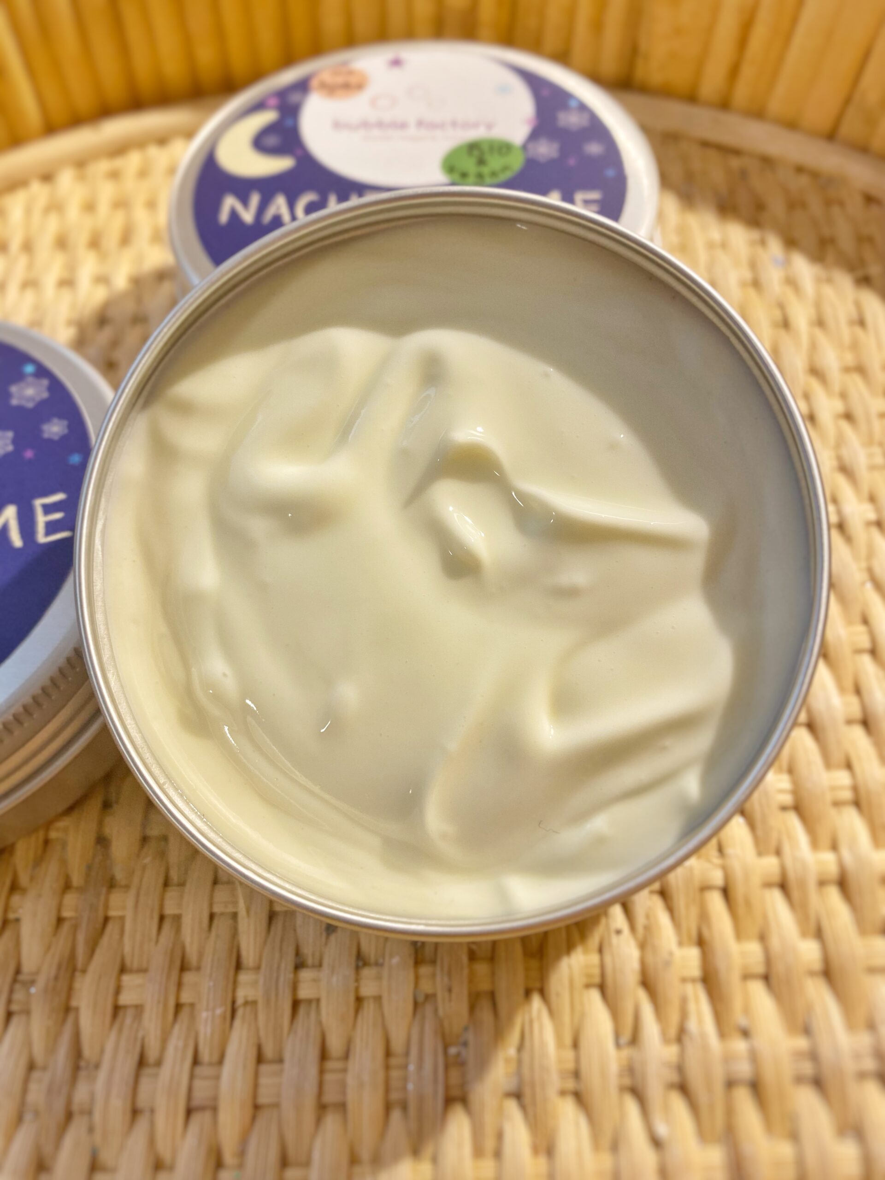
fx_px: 886
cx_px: 442
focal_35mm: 26
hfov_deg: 53.1
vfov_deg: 67.3
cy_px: 590
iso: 80
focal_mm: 4.25
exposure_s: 1/50
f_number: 1.8
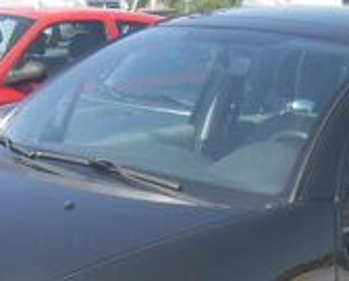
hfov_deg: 18.6
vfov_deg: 14.7
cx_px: 197
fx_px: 1066
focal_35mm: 103
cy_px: 291
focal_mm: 6.3
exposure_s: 1/45
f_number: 8.9
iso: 80
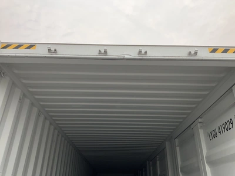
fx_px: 197
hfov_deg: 61.7
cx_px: 118
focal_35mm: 29
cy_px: 88
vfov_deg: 48.2
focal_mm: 3
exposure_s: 1/294
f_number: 1.8
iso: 25
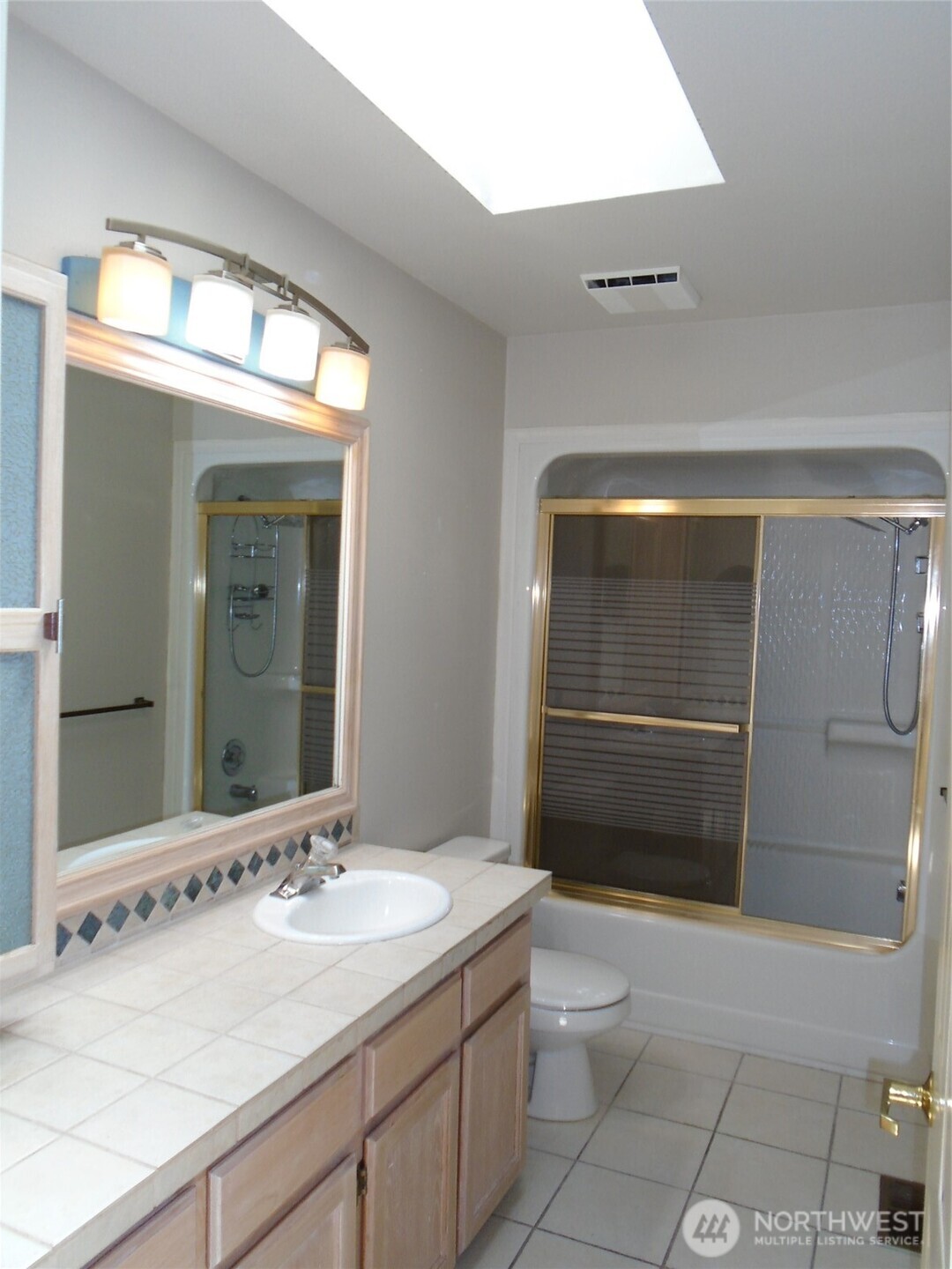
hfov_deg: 53.1
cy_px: 634
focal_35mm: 26
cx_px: 476
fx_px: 953
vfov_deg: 67.3
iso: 100
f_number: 3.2
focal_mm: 4.6
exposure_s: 1/40
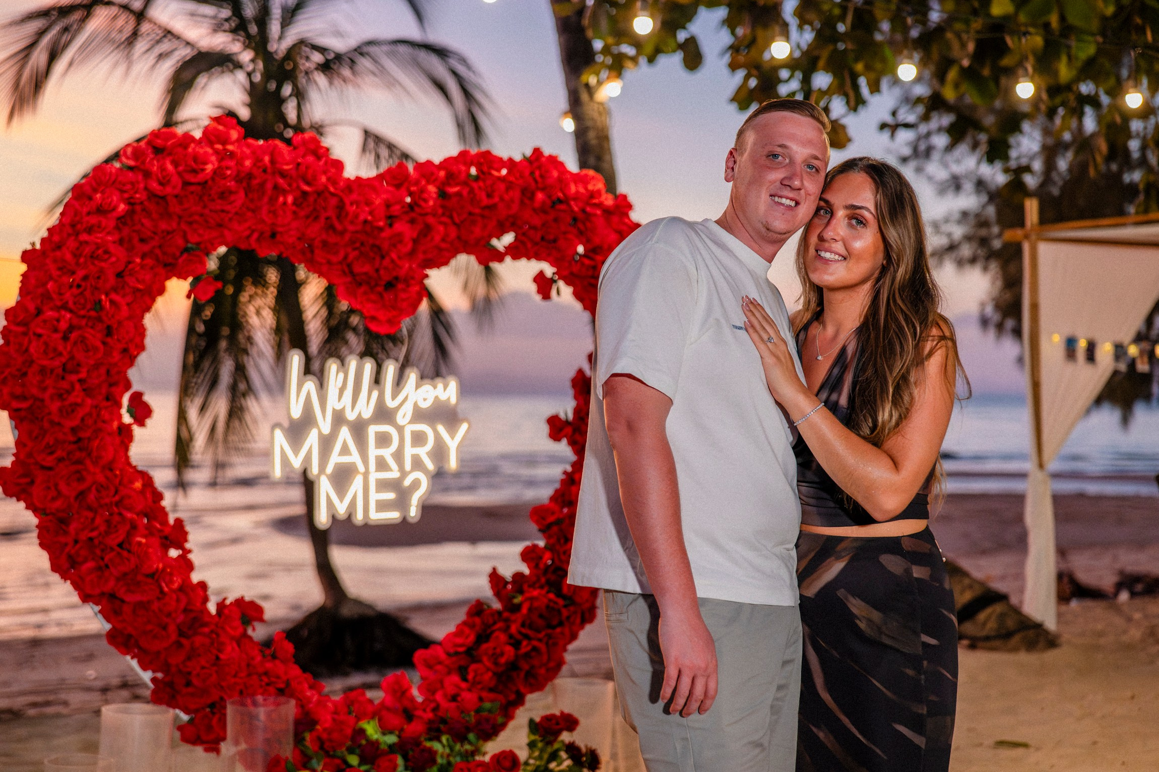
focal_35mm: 51
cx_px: 580
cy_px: 386
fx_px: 1648
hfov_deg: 38.7
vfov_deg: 26.3
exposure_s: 1/320
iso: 6400
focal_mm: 50
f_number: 2.5
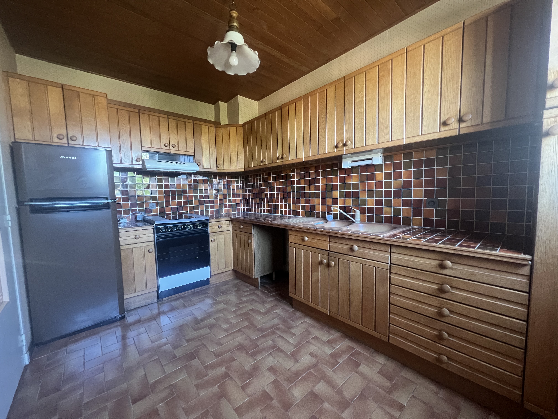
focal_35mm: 13
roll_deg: +1.0
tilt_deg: -4.2
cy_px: 210
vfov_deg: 89.9
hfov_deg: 106.2
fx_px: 210
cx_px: 279
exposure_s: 1/60
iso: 500
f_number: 1.8
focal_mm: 1.57
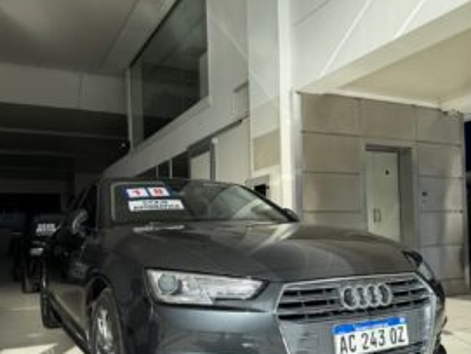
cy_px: 225
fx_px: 450
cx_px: 235
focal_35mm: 33
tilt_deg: +0.4
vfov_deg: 42.7
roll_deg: +2.5
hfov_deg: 55.3
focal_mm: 6.76
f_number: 1.78
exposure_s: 1/2801
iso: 80
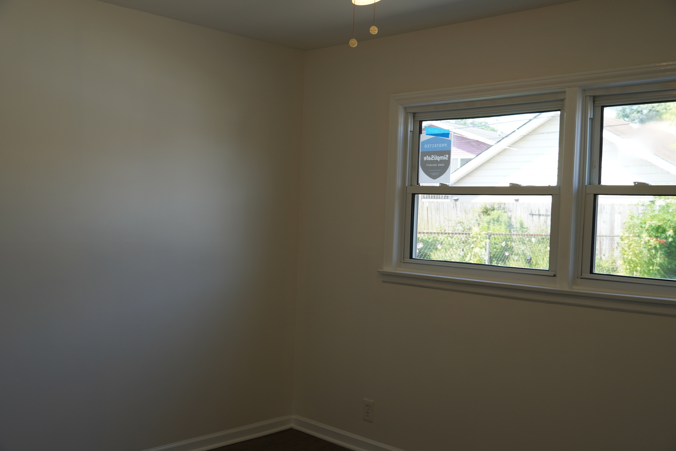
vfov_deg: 33.0
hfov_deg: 47.9
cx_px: 338
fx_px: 760
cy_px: 226
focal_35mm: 40
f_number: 4.5
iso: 100
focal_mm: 27
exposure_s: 1/60
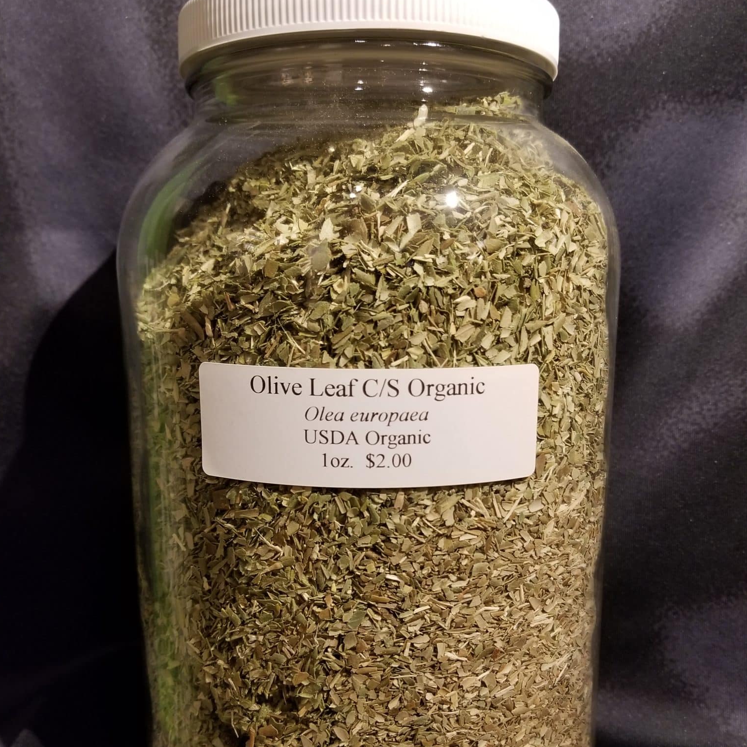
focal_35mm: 31
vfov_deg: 52.3
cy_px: 437
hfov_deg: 52.5
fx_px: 757
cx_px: 373
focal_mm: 4.25
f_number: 1.7
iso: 200
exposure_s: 1/24
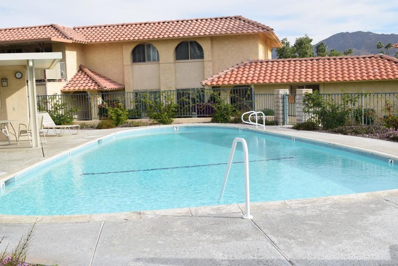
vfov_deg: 31.9
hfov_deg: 46.4
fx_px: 464
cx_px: 199
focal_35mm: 42
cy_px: 133
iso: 200
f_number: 10
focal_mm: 28
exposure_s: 1/400
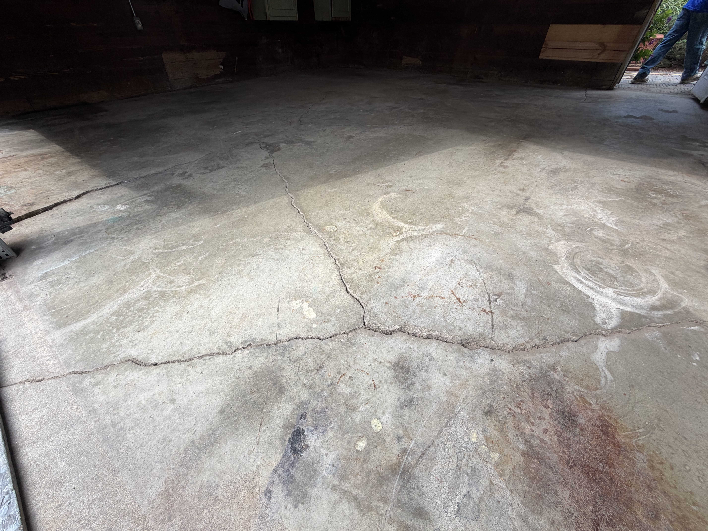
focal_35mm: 14
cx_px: 354
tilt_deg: -39.3
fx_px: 286
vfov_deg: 85.7
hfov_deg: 102.1
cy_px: 266
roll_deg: +1.0
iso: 25
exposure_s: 1/120
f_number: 2.2
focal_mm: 2.22
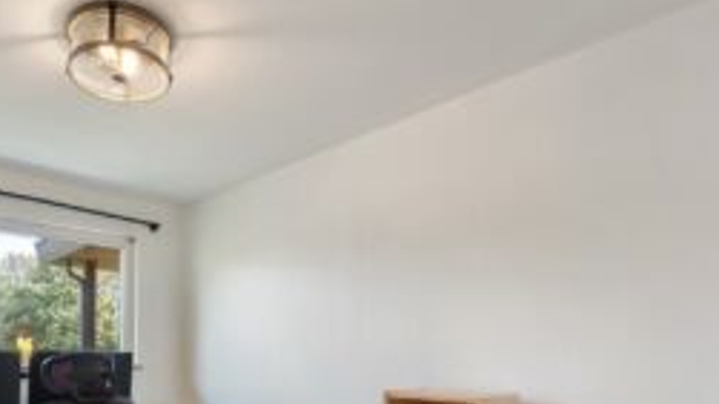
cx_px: 238
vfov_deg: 42.5
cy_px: 357
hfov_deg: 71.8
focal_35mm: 25
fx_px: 476
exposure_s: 1.3
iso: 320
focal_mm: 10
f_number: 8
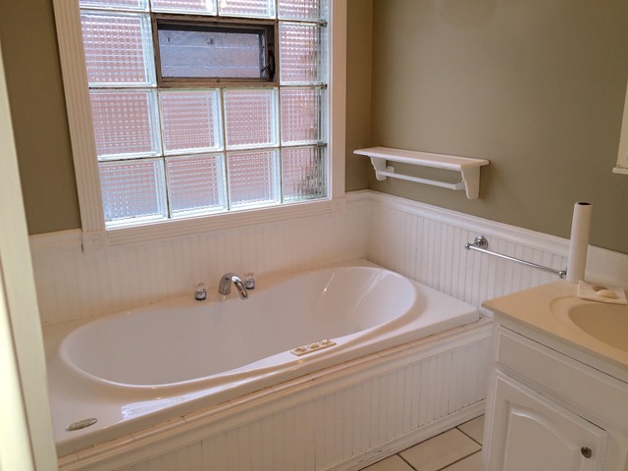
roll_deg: +1.0
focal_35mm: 29
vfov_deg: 48.2
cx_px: 314
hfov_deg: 61.7
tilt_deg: -16.3
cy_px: 236
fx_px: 526
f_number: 2.2
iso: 32
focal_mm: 4.15
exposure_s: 1/40
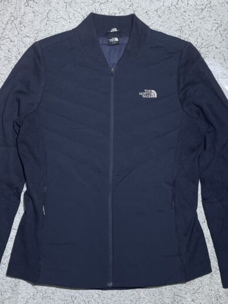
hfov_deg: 51.4
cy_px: 148
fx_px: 237
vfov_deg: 65.3
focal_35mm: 27
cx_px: 113
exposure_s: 1/100
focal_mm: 4.2
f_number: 1.6
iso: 125
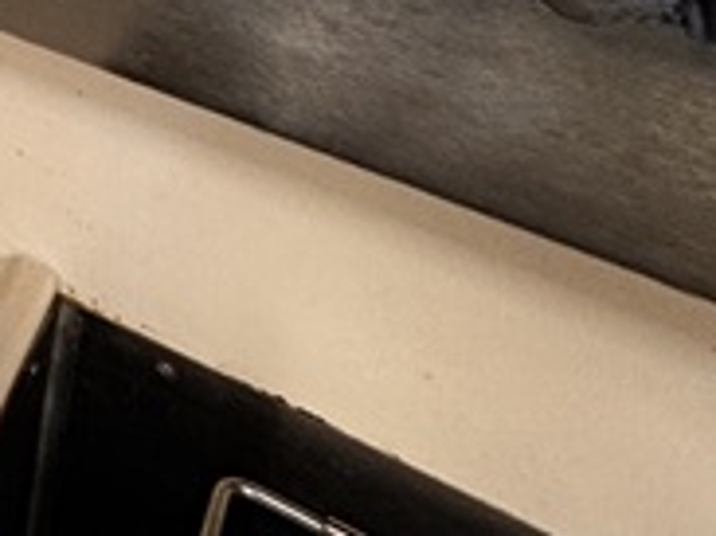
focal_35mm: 77
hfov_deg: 15.9
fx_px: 1592
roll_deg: -0.2
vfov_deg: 14.3
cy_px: -677
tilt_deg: -8.4
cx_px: -904
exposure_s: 1/99
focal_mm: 2.22
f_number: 2.2
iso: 160
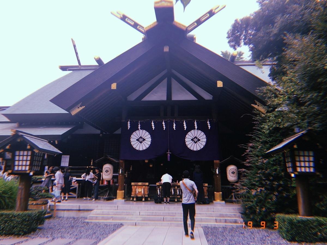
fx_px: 265
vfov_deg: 49.7
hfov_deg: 63.4
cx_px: 164
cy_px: 122
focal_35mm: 28
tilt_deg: +13.6
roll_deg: -1.8
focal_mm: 3.99
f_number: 1.8
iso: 20
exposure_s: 1/1021
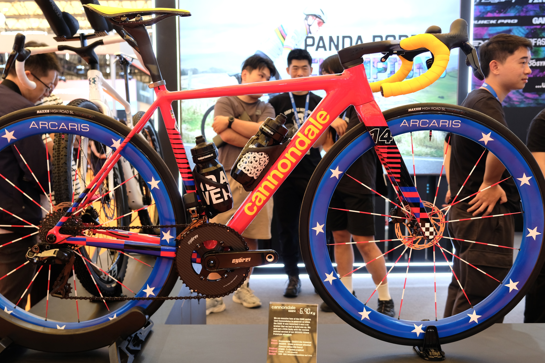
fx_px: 560
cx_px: 248
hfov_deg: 51.8
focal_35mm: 37
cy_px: 189
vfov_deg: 35.9
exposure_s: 1/70
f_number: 4
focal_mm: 20.5
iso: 400
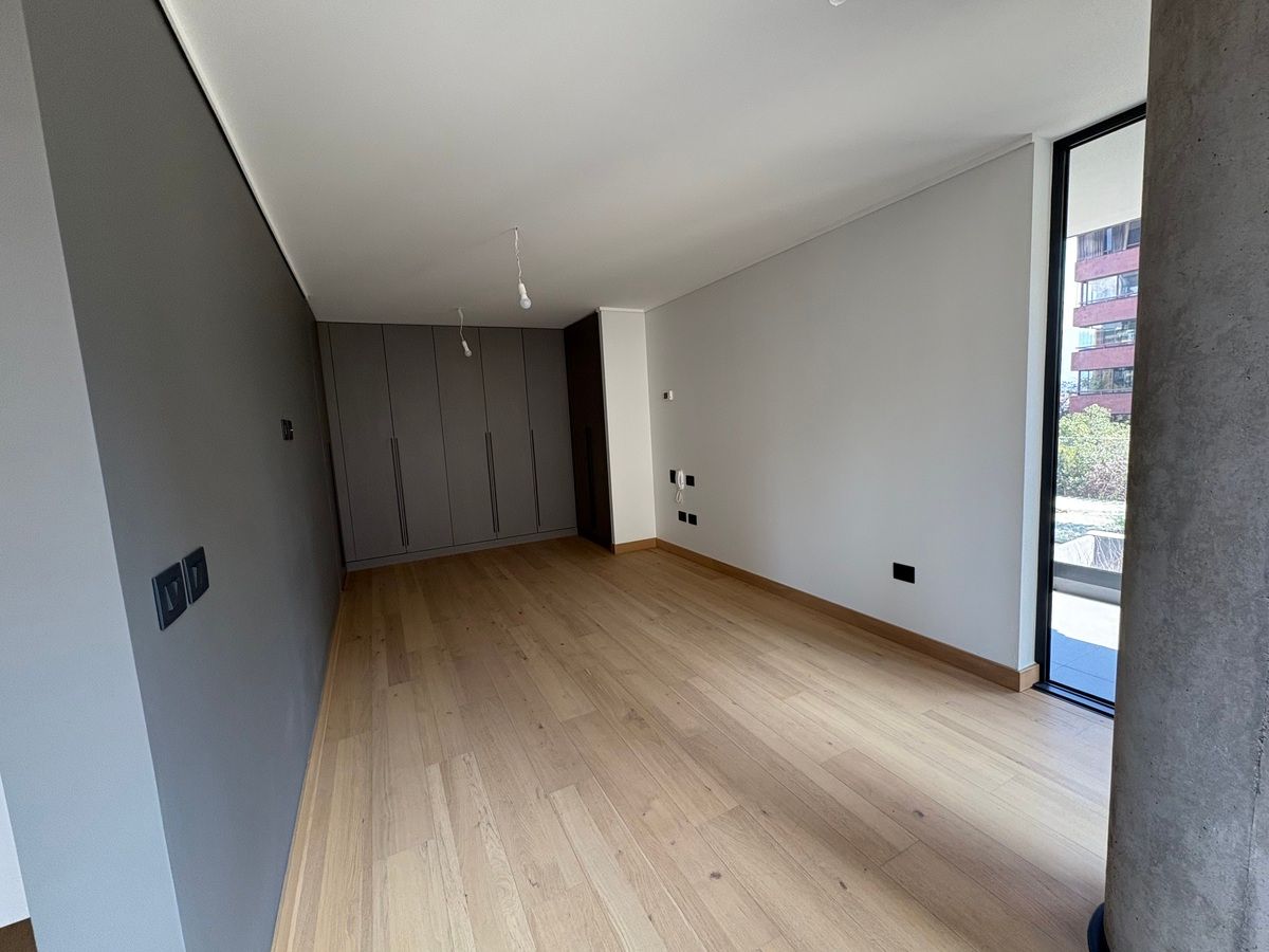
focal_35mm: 14
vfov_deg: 85.7
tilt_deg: -5.3
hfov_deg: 102.1
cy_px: 476
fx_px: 513
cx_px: 634
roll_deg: +3.3
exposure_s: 1/99
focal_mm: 2.22
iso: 200
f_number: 2.2
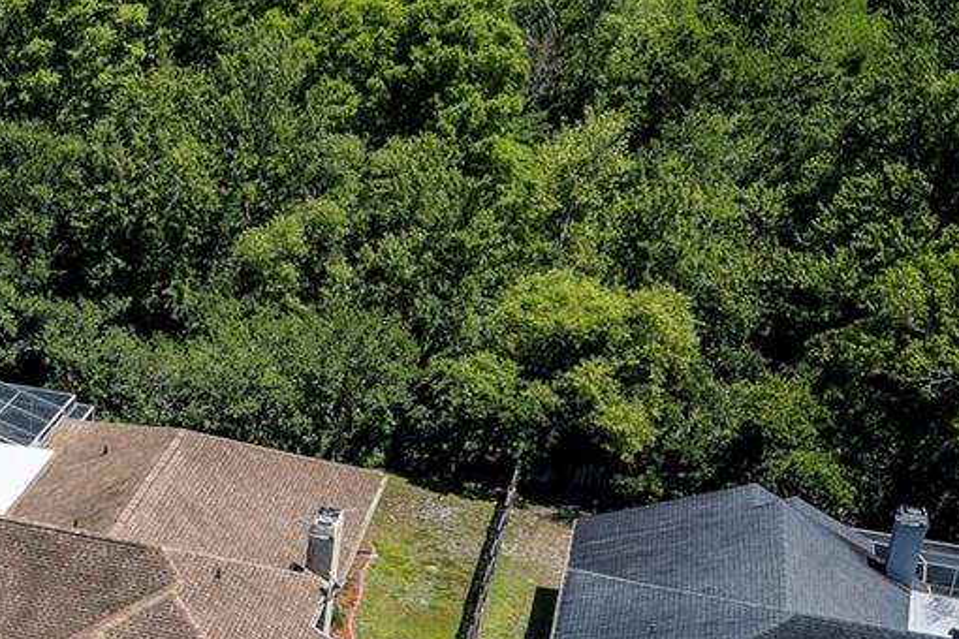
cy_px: 428
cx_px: -231
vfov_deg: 19.7
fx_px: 1838
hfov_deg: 25.8
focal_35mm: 69
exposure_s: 1/2000
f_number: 2.8
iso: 100
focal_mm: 8.38
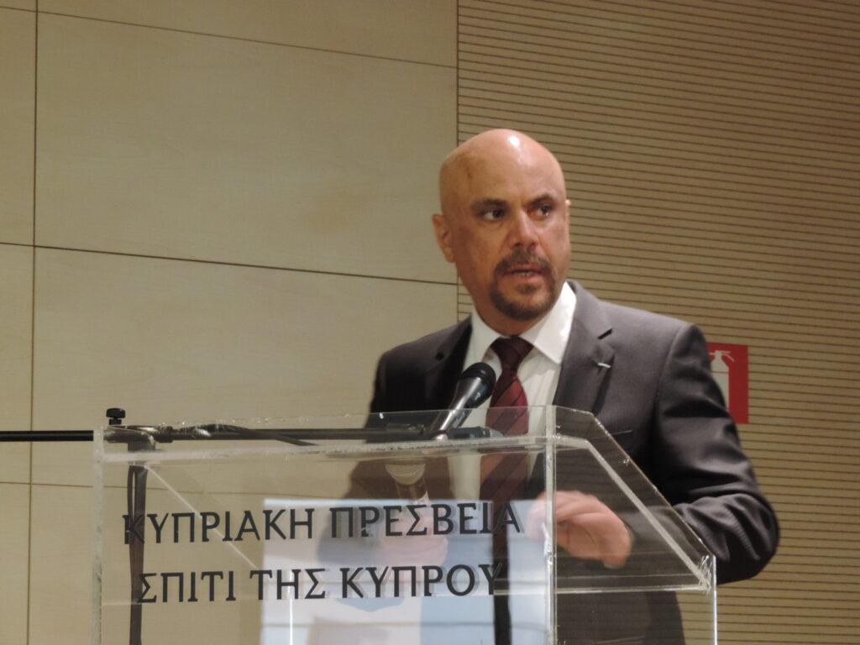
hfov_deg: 12.7
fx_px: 3851
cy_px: 322
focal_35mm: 155
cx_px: 430
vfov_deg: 9.6
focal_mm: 27.6
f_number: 4.4
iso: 800
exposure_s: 1/20
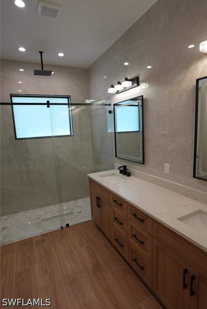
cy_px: 154
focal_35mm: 19
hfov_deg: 64.7
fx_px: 164
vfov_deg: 86.9
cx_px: 104
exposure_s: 1/160
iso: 400
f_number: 4
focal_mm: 19
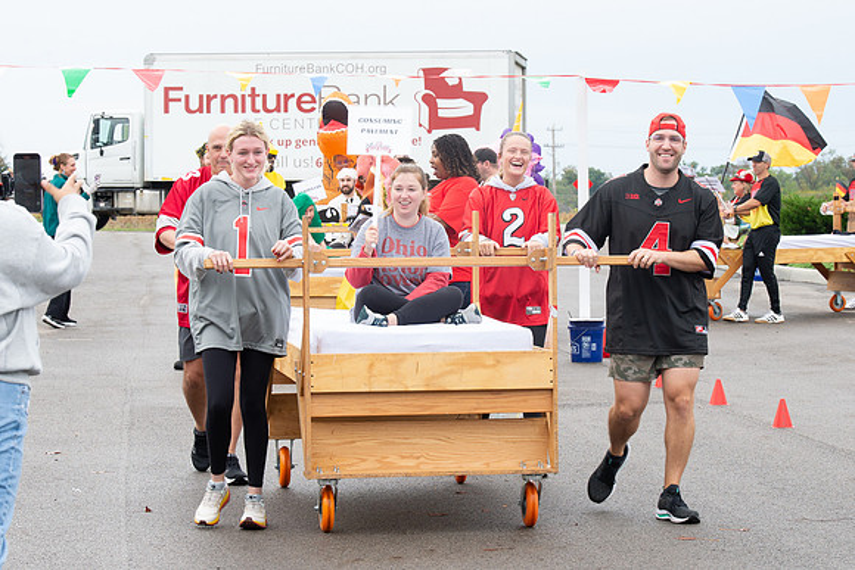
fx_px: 2868
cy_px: 281
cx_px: 457
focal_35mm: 121
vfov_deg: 11.4
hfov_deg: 17.0
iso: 640
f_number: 10
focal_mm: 98
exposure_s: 1/160
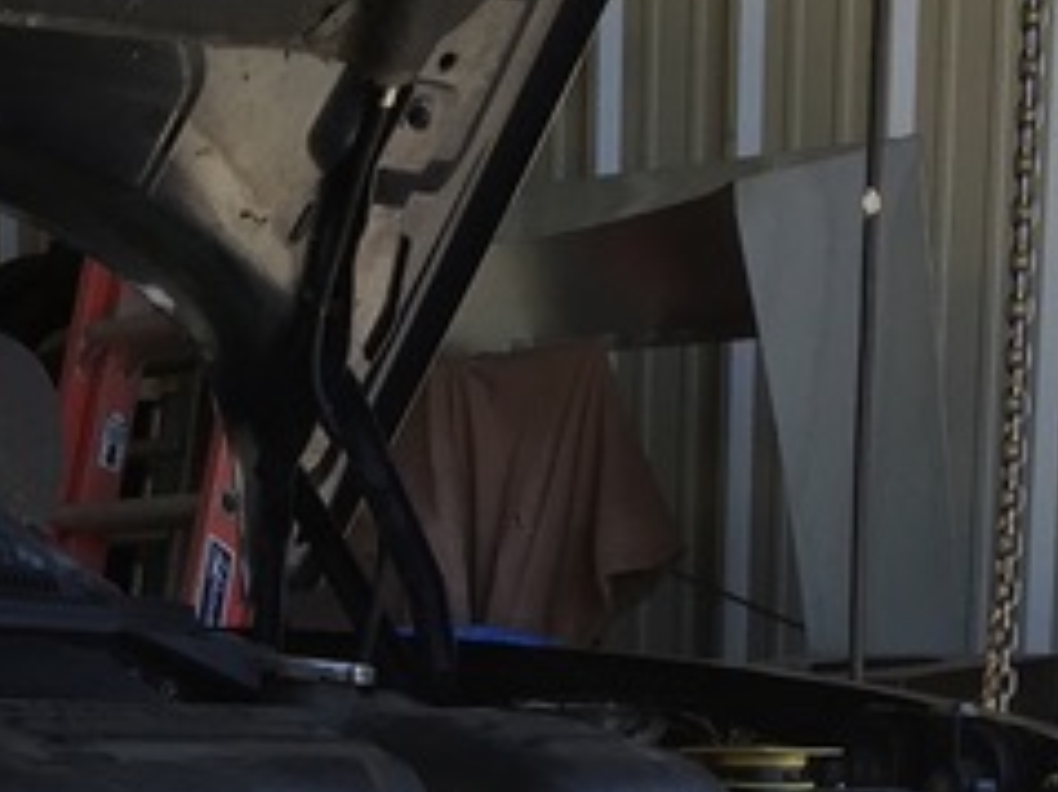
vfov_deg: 10.8
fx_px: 3817
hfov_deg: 15.7
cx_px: 213
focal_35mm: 125
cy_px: 1606
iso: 32
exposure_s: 1/297
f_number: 2.2
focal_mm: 4.15
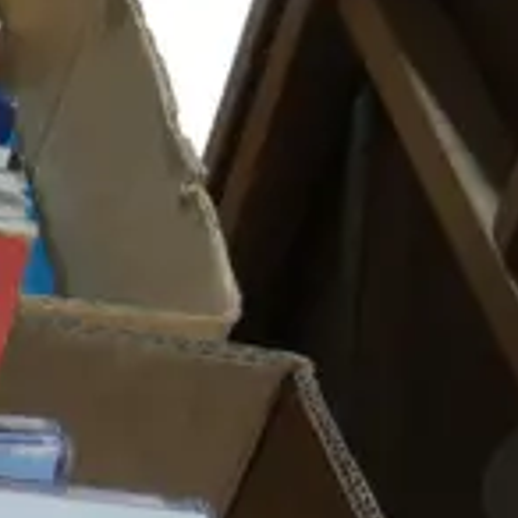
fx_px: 3149
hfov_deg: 9.1
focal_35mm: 186
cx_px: -344
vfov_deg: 8.7
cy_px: 1176
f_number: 3.6
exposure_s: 1/60
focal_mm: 15
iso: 1000
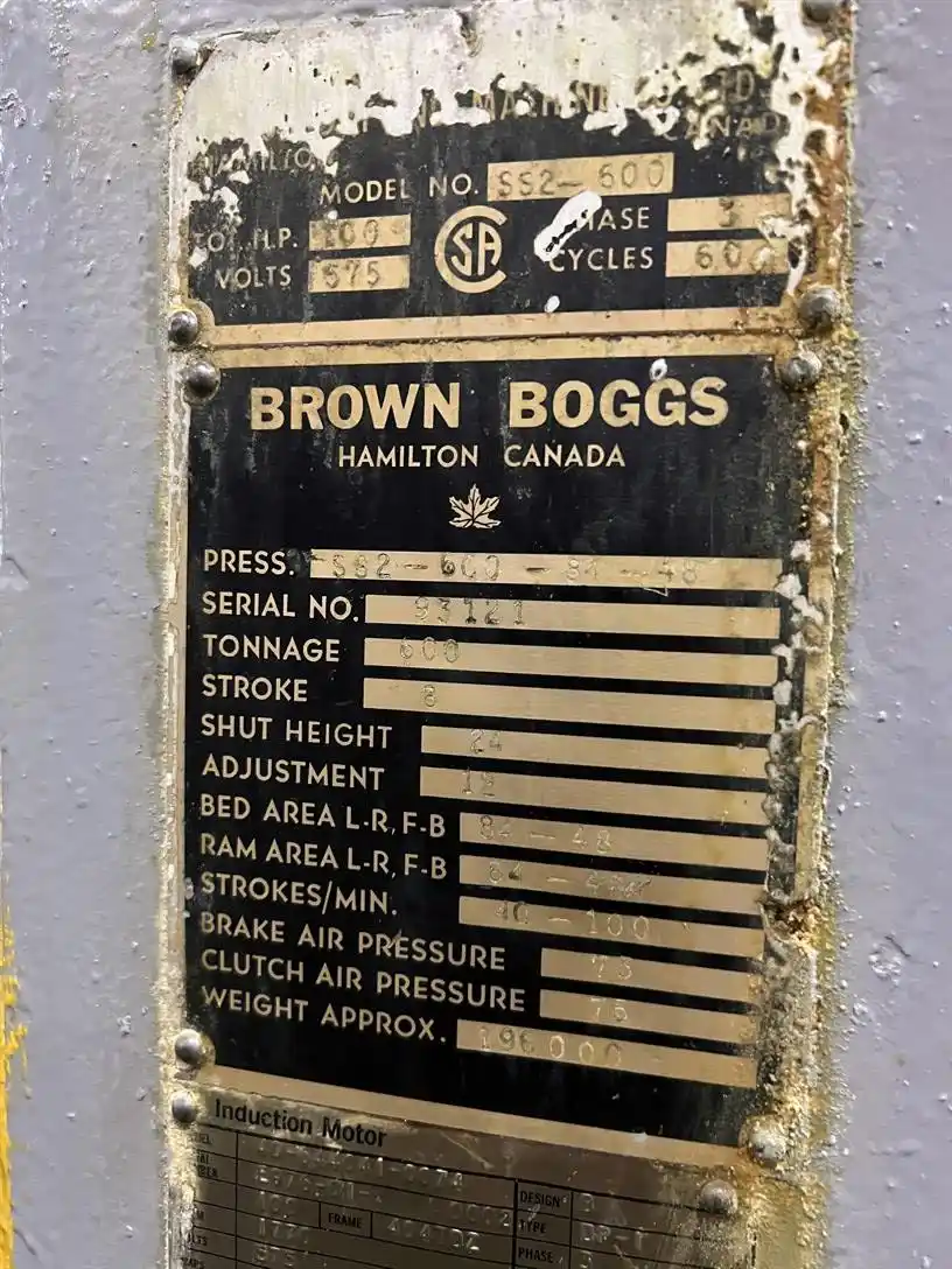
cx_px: 476
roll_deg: -1.1
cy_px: 634
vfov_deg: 67.3
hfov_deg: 53.1
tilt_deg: -2.2
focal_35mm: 26
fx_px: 953
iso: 640
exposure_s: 1/36
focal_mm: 5.7
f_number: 1.5
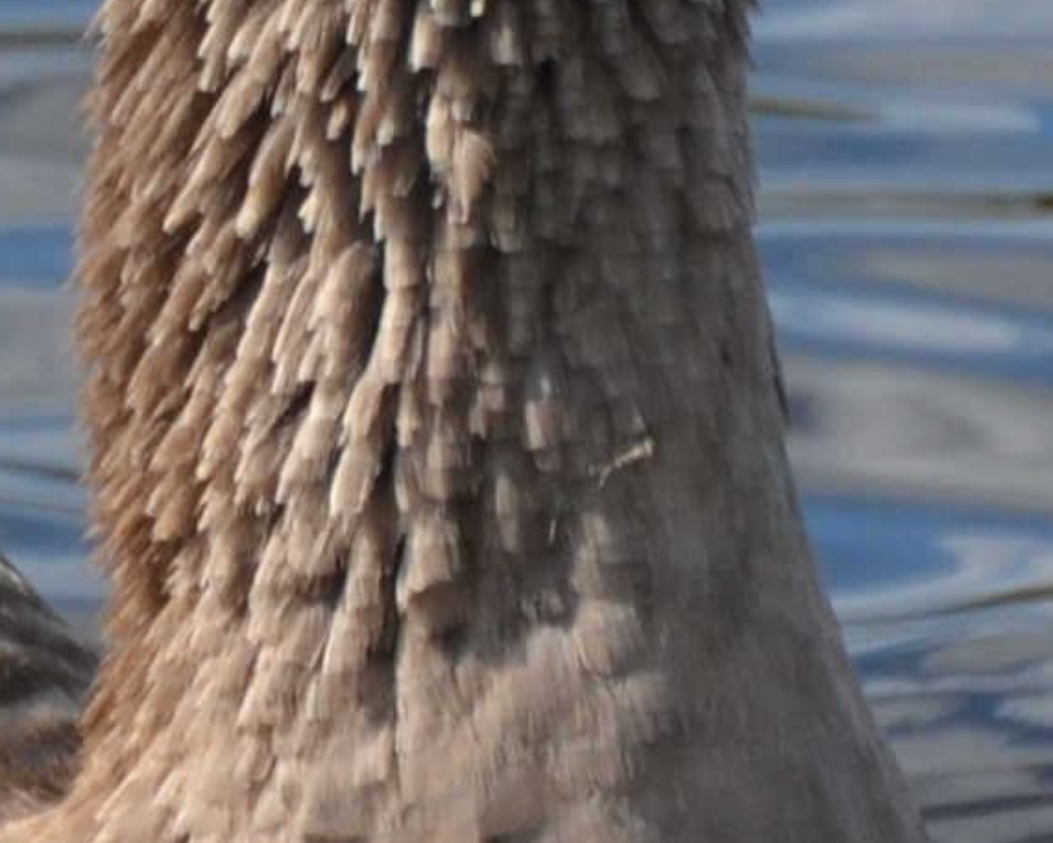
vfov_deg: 0.5
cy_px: 623
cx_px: -20
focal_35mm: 3414
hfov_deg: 0.6
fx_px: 106396
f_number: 5.6
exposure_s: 1/2000
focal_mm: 300
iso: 400
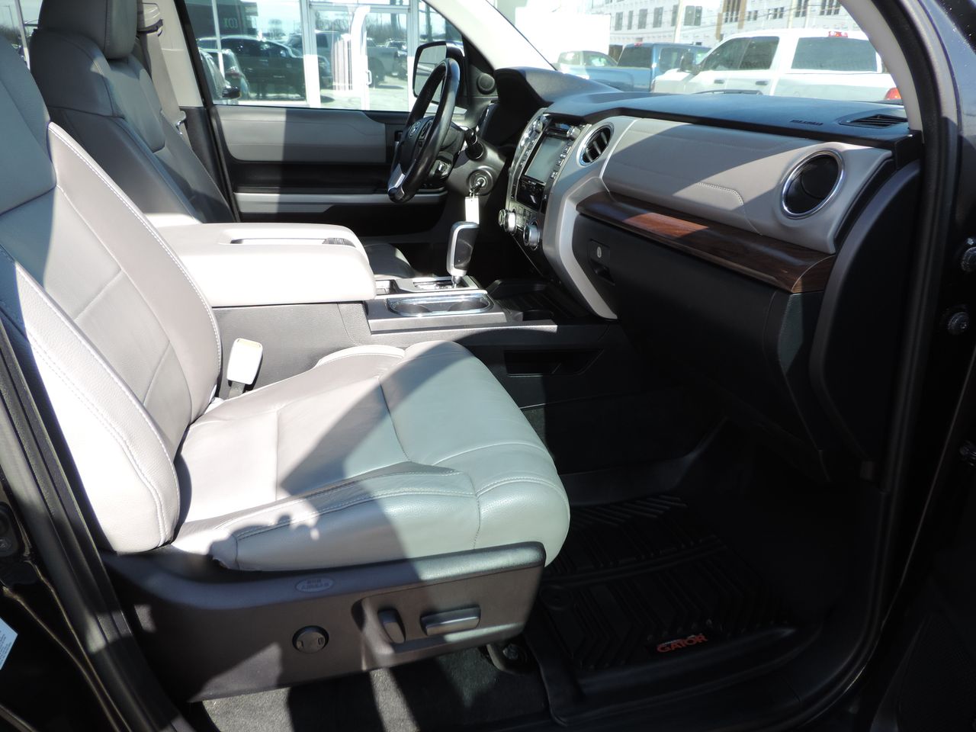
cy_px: 366
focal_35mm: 24
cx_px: 488
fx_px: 677
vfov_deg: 56.8
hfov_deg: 71.6
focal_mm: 4.3
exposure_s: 1/200
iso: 80
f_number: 3
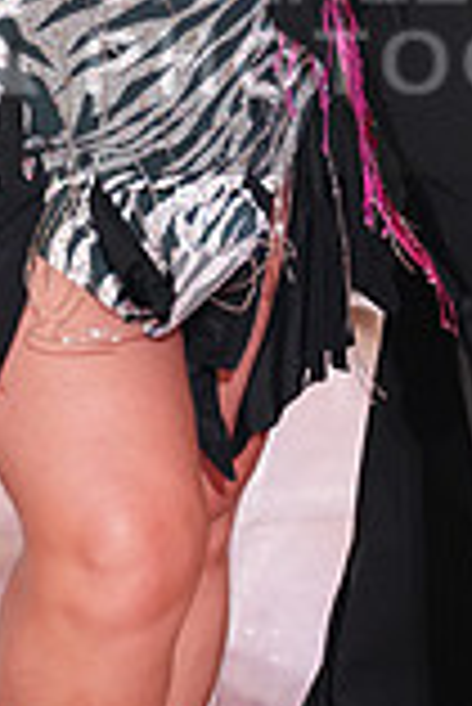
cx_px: 357
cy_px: 27
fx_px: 5082
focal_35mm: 259
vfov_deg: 7.9
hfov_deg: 5.3
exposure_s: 1/500
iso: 2000
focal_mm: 70
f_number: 2.8
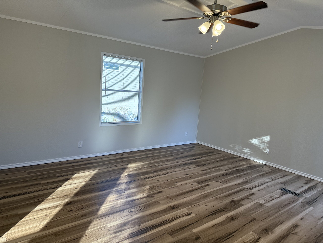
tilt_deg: -8.1
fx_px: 224
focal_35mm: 24
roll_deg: -4.0
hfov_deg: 71.6
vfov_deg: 56.8
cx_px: 162
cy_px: 122
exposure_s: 1/228
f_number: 1.78
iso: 200
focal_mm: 6.76
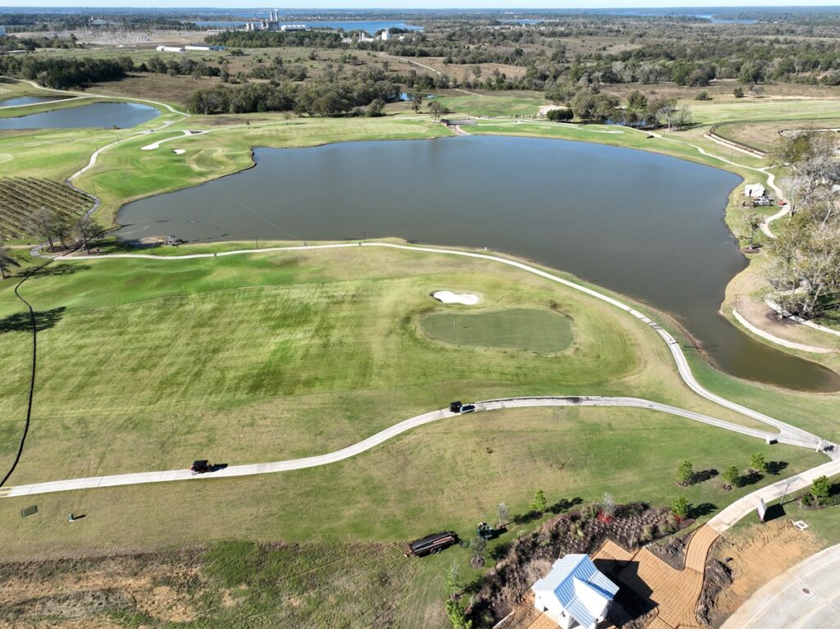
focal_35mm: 24
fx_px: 582
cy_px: 314
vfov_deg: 56.8
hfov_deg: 71.6
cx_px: 420
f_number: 2.8
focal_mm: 12.29
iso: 100
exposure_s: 1/1000
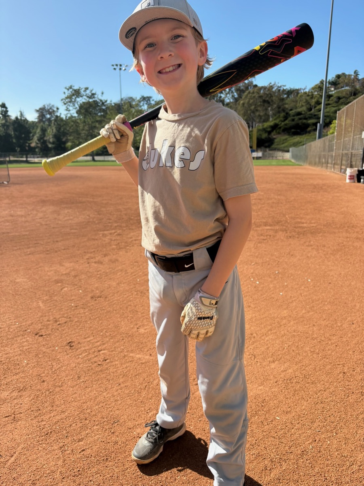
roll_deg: -0.2
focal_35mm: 26
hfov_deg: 53.1
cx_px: 182
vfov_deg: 67.3
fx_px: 365
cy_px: 243
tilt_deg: -13.8
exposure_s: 1/2364
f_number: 1.6
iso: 50
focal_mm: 5.96
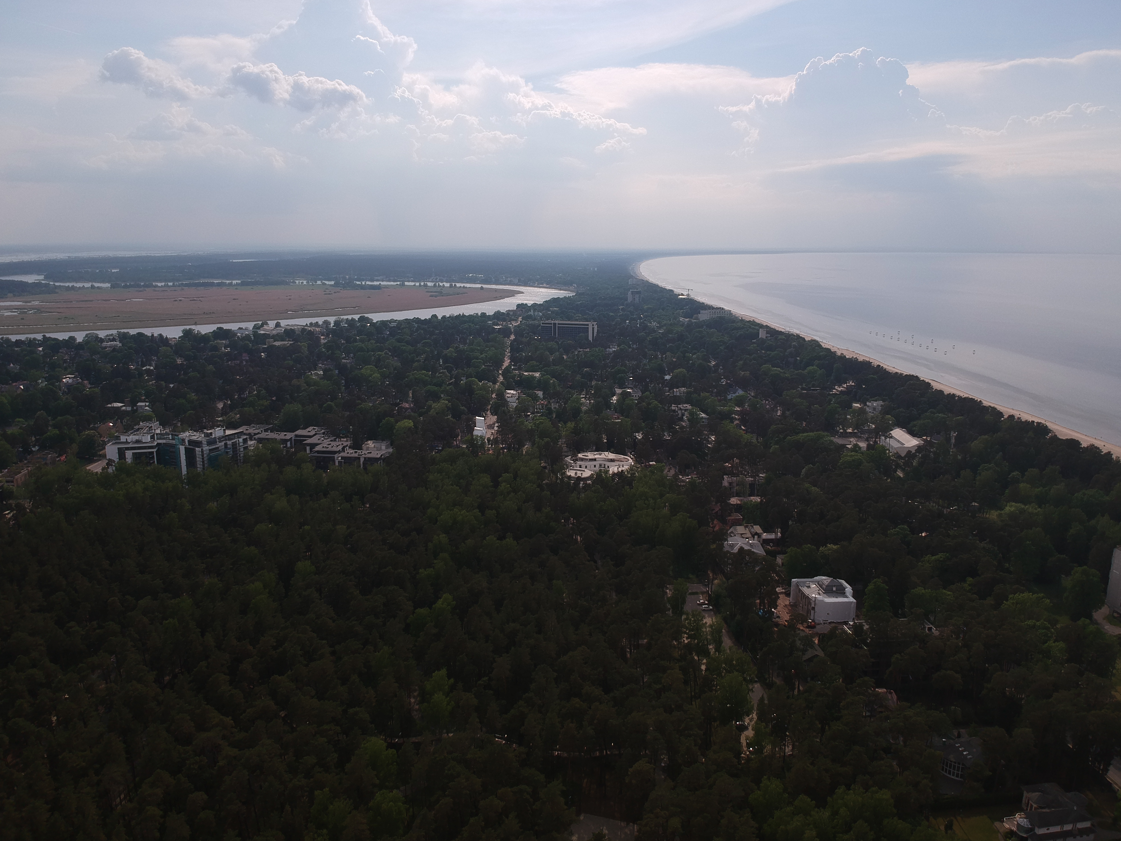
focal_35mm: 25
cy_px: 420
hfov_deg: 69.4
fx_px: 810
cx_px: 560
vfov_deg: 54.9
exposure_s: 1/2500
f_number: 2.6
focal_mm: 4.49
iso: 100
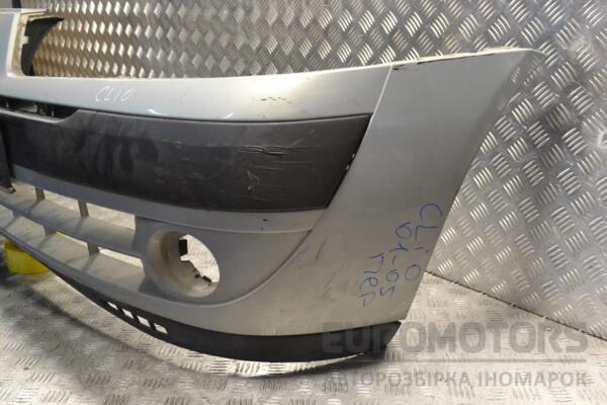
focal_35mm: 39
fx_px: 658
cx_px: 304
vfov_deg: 34.2
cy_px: 202
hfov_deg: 49.6
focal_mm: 26
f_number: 7.1
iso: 3200
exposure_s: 1/200
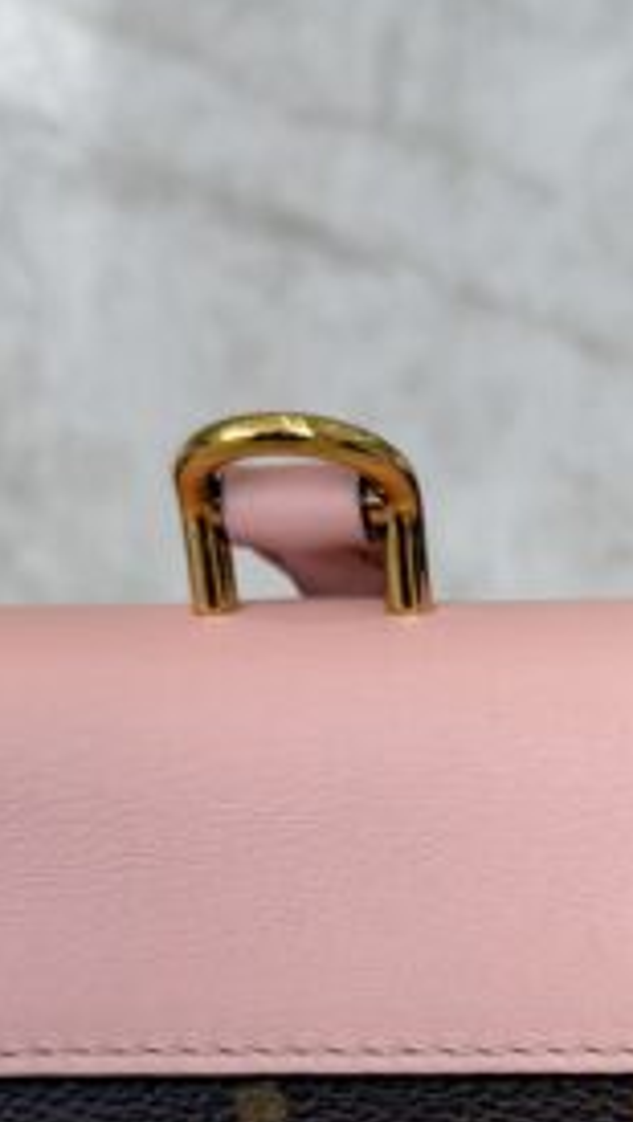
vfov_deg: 26.4
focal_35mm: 76
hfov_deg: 15.2
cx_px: 825
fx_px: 2264
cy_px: 1126
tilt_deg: -15.1
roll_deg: +2.3
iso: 100
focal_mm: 6.76
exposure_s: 1/120
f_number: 1.78
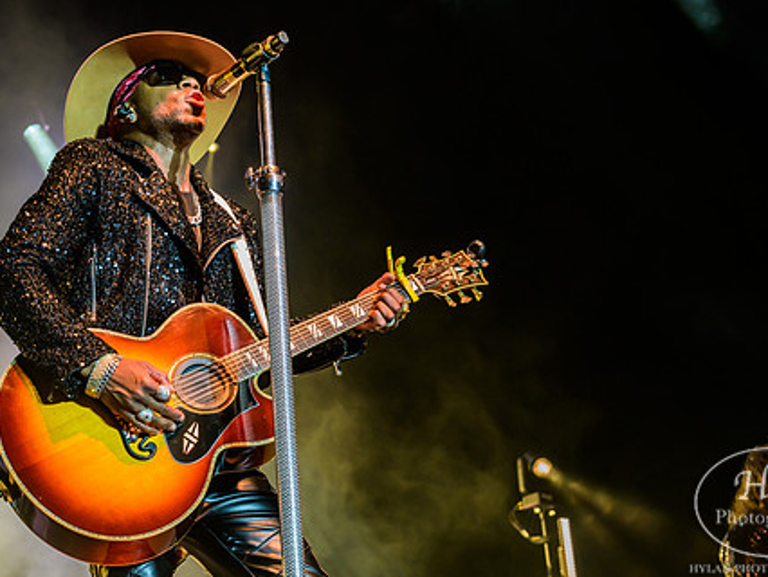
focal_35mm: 68
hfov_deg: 28.5
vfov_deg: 21.6
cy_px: 347
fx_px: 1510
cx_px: 346
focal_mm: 52
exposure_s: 1/125
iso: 2500
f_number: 5
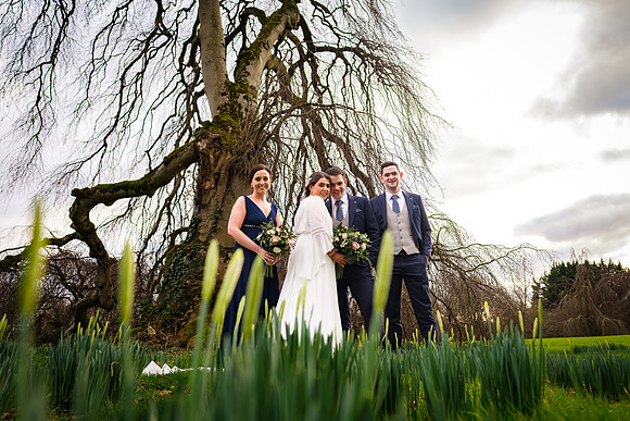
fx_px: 424
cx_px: 315
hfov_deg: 73.3
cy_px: 210
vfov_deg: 52.8
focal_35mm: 24
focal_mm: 16
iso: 160
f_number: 3.2
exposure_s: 1/160
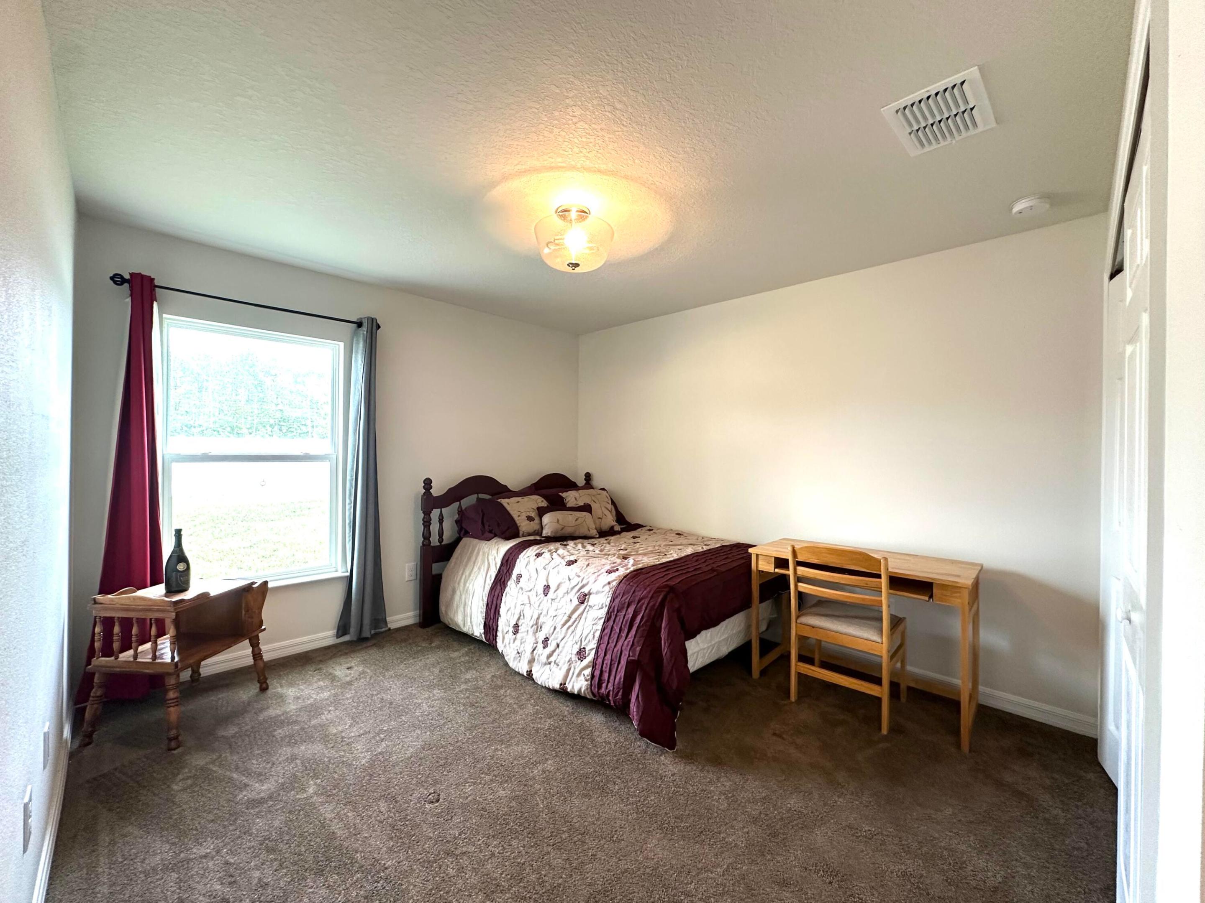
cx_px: 602
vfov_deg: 85.7
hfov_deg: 102.1
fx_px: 487
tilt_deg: +0.1
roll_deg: -0.7
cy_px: 452
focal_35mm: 14
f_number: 2.2
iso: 160
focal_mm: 2.22
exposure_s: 1/60
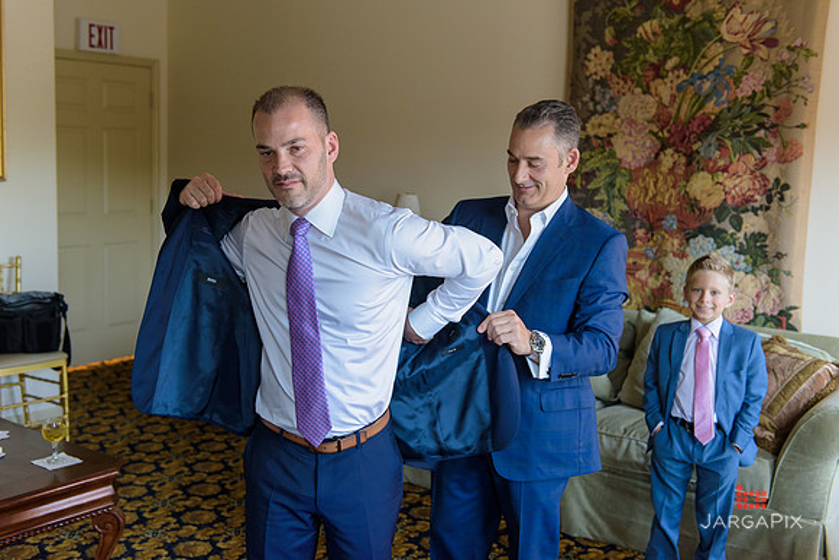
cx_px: 420
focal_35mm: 40
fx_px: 932
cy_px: 280
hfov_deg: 48.4
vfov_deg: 33.4
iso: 640
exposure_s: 1/125
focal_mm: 40
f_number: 3.2
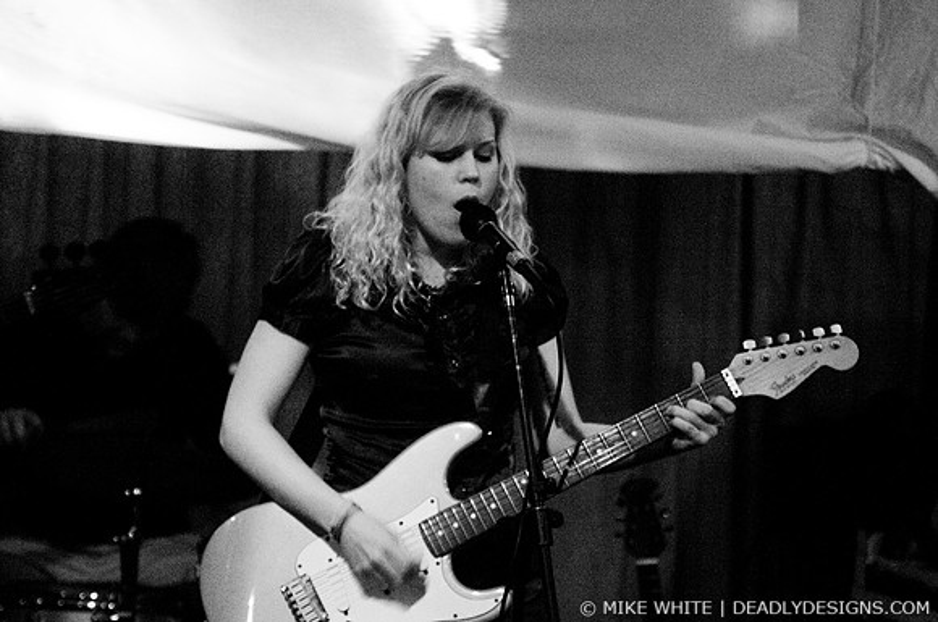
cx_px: 469
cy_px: 311
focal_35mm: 87
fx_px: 2264
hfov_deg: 23.4
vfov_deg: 15.7
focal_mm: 58
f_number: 2.8
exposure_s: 1/15
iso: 2000
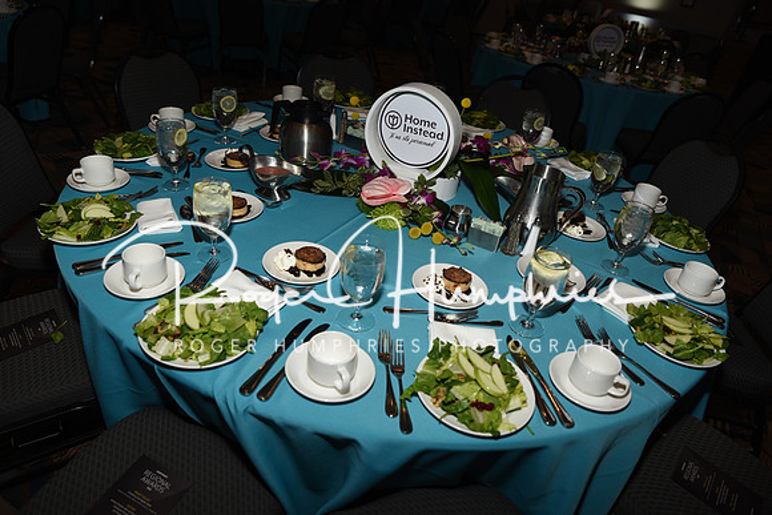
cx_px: 386
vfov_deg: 49.6
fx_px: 558
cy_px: 258
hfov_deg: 69.4
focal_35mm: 26
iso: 100
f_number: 4
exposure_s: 1/60
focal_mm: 26
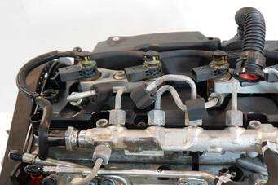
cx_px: 183
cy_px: 102
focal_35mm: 41
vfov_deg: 32.6
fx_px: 316
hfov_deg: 46.8
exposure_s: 1/60
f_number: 3.5
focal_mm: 14
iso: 640
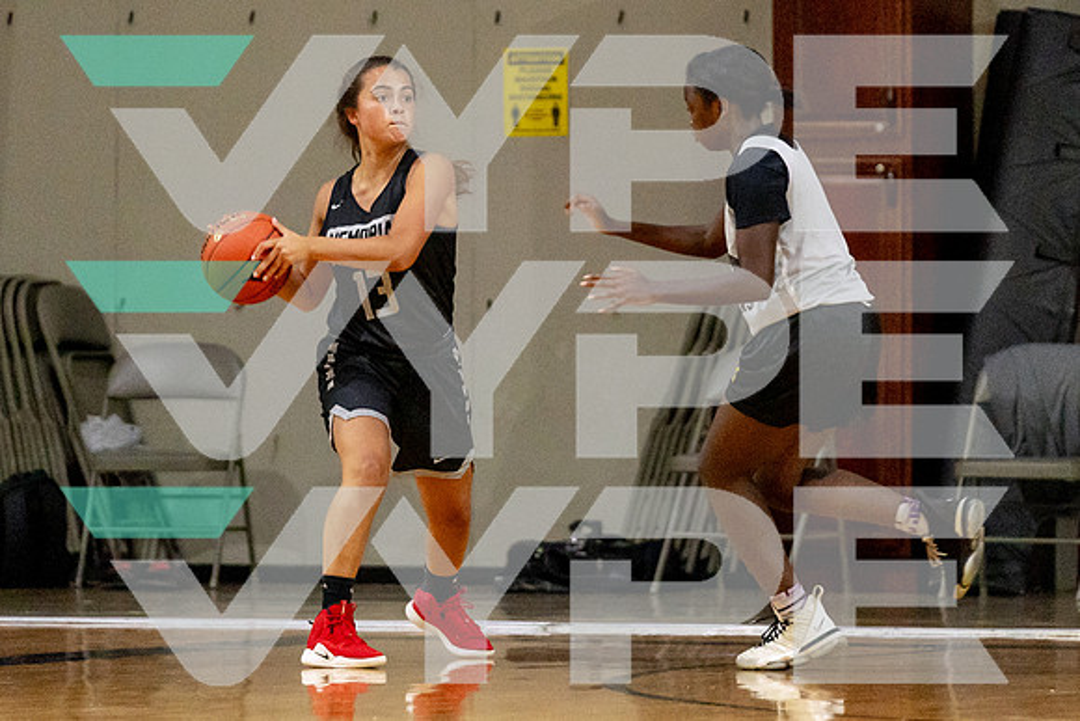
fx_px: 12266
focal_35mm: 409
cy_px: 232
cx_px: 525
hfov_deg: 5.0
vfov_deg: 3.4
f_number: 2.8
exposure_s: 1/800
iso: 2500
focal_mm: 200
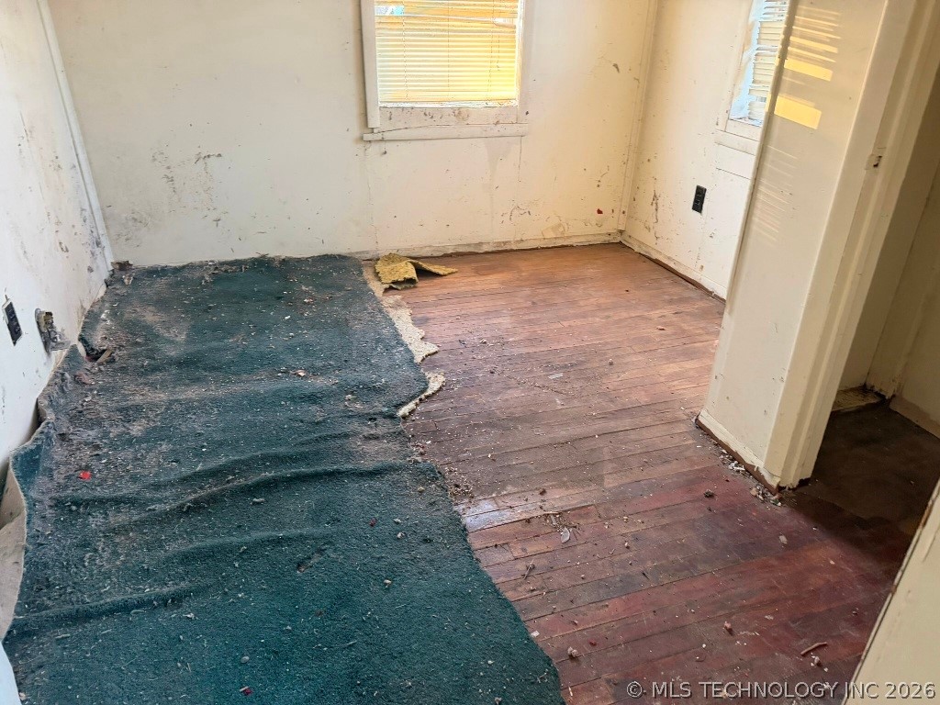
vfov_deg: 56.8
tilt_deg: -27.1
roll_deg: -1.4
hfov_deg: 71.6
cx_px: 470
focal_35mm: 24
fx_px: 652
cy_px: 352
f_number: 1.78
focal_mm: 6.76
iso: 500
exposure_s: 1/60
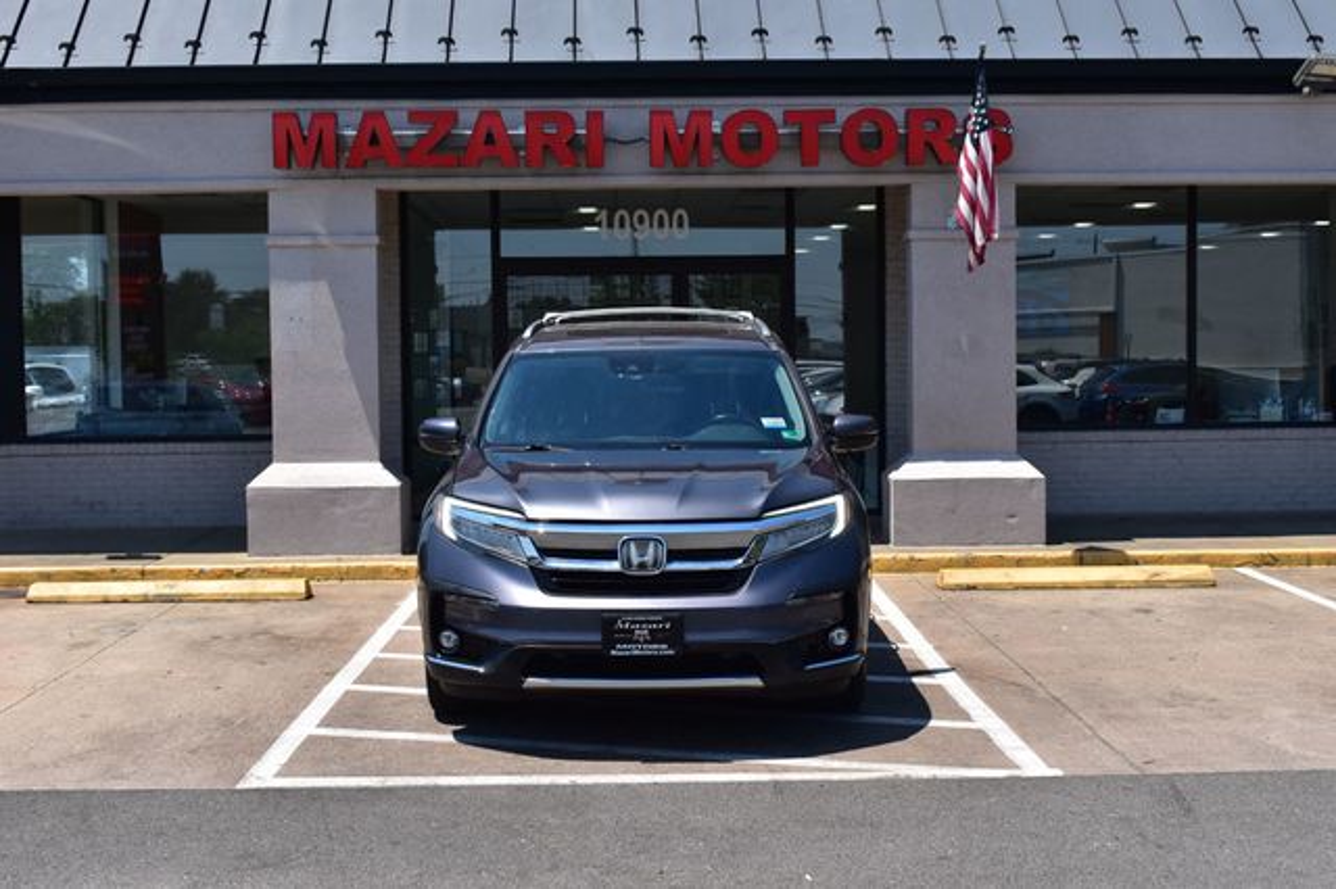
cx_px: 668
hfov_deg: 42.3
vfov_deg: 28.9
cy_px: 444
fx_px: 1725
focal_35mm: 46
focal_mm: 31
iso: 320
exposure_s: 1/500
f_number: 11
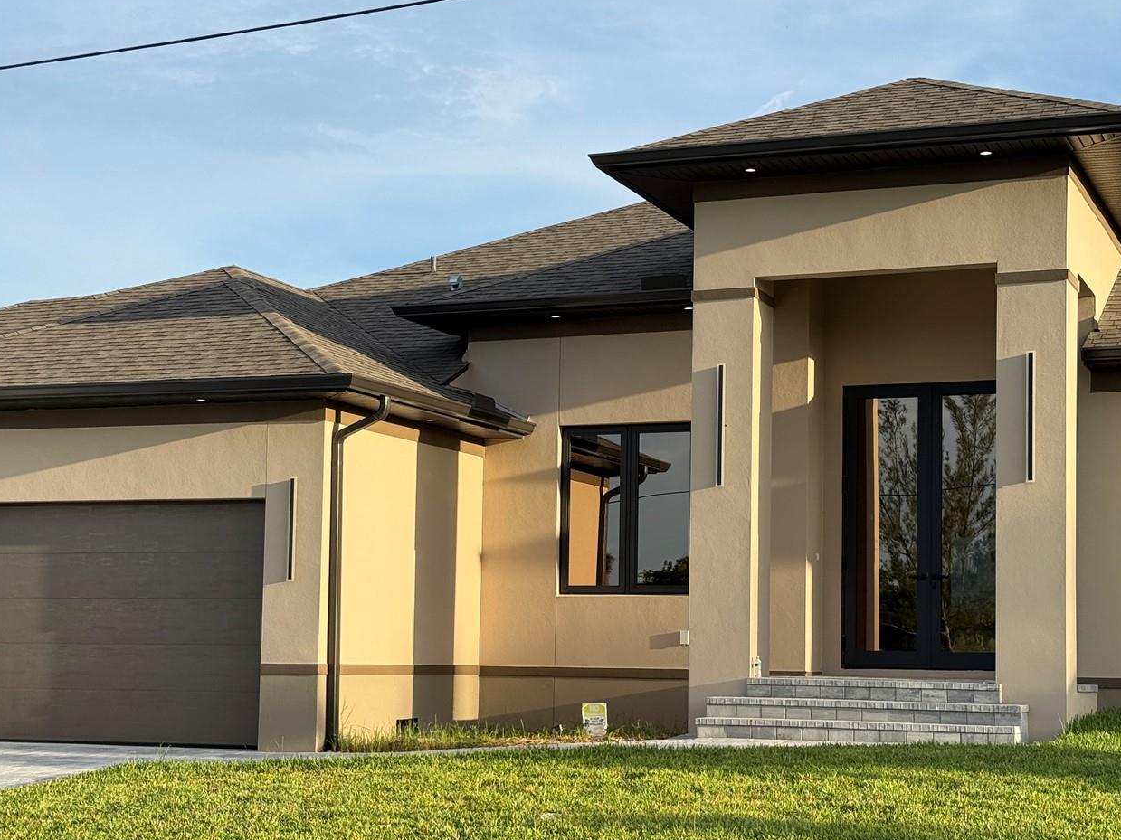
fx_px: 2008
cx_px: 617
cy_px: 518
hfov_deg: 31.2
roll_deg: -1.1
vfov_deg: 23.6
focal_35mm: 62
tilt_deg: +4.4
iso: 64
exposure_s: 1/2273
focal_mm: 6.76
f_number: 1.78
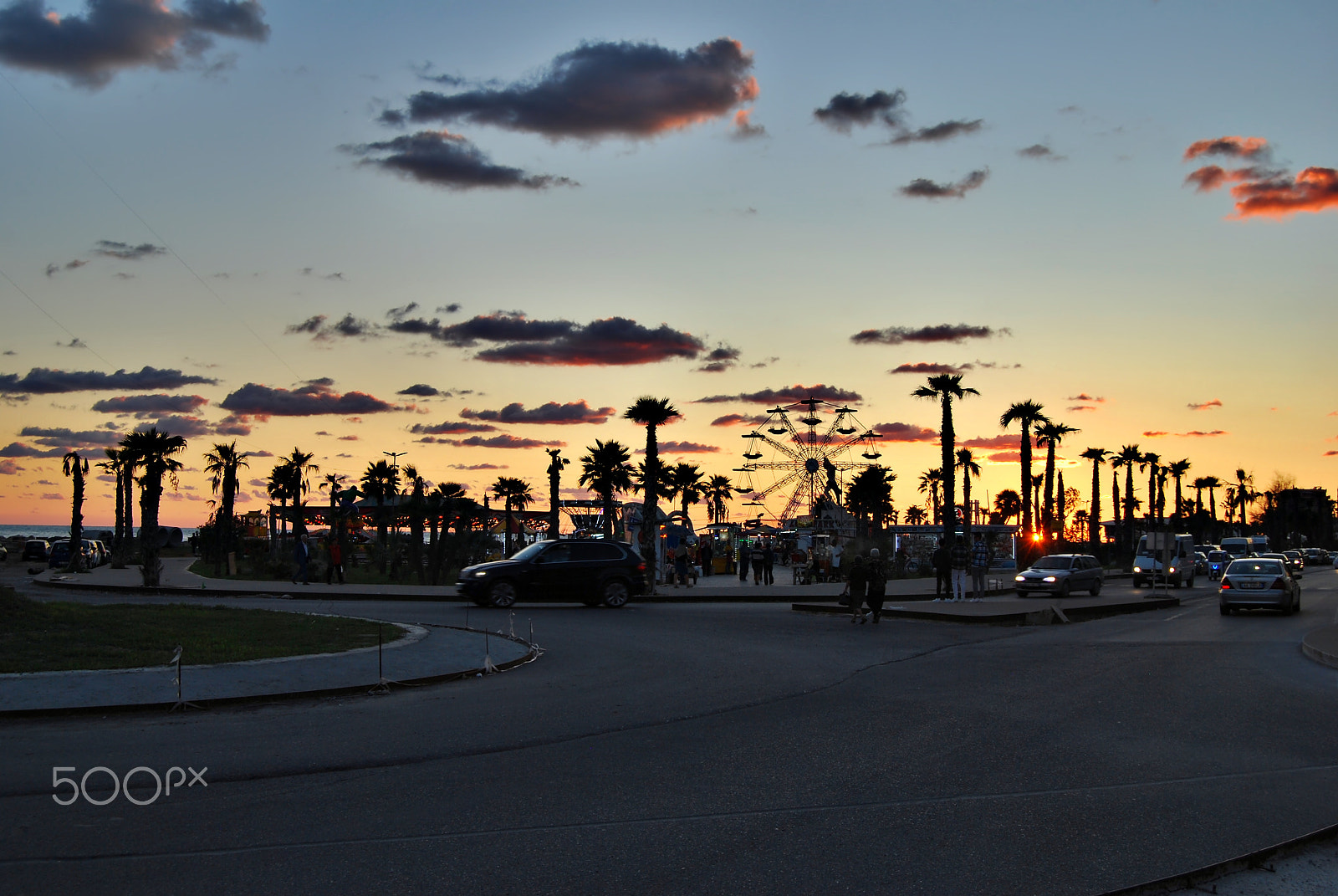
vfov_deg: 34.3
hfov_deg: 49.5
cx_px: 669
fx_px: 1451
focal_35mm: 39
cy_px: 448
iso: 100
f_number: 7.1
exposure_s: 1/50
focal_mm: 26
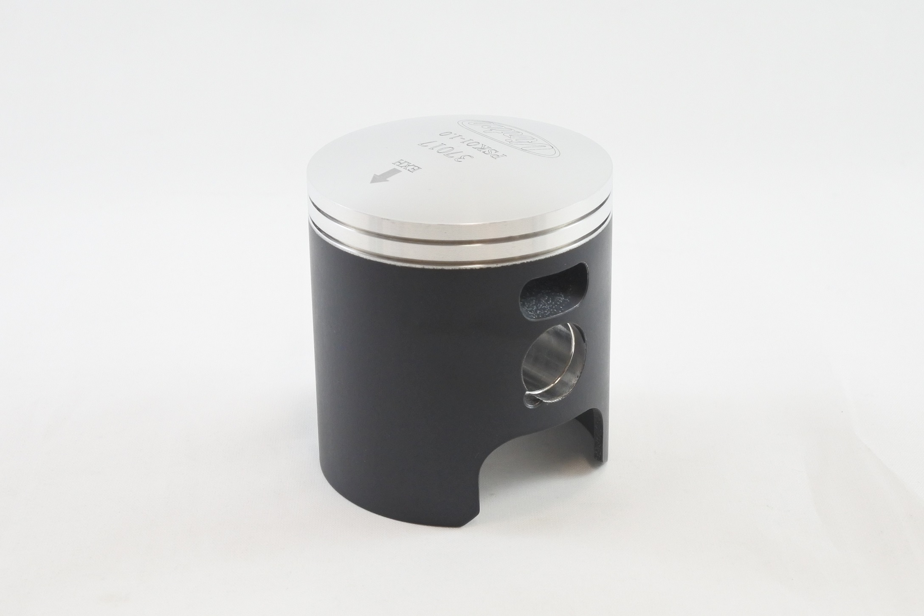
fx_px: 1258
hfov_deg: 40.3
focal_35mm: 49
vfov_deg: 27.5
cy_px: 308
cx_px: 462
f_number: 4.5
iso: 500
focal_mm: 18.4
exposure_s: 1/125
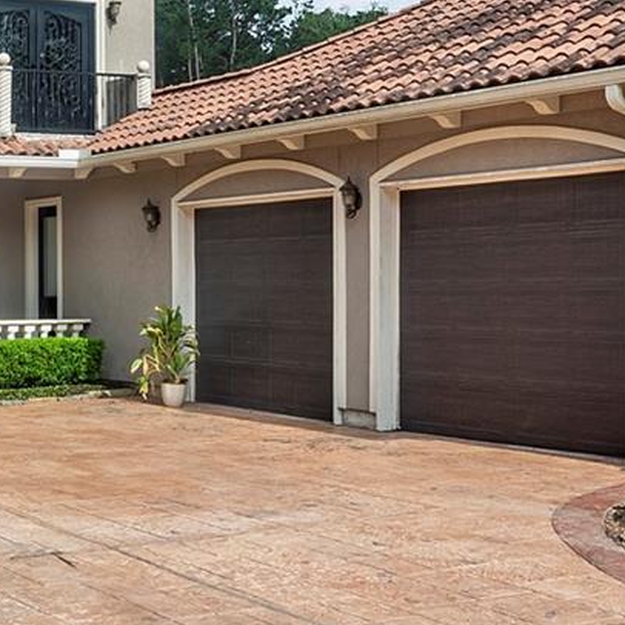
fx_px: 1226
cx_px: -120
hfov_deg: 25.7
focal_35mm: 60
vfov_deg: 28.6
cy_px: 262
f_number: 9
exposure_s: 1/60
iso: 100
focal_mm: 14
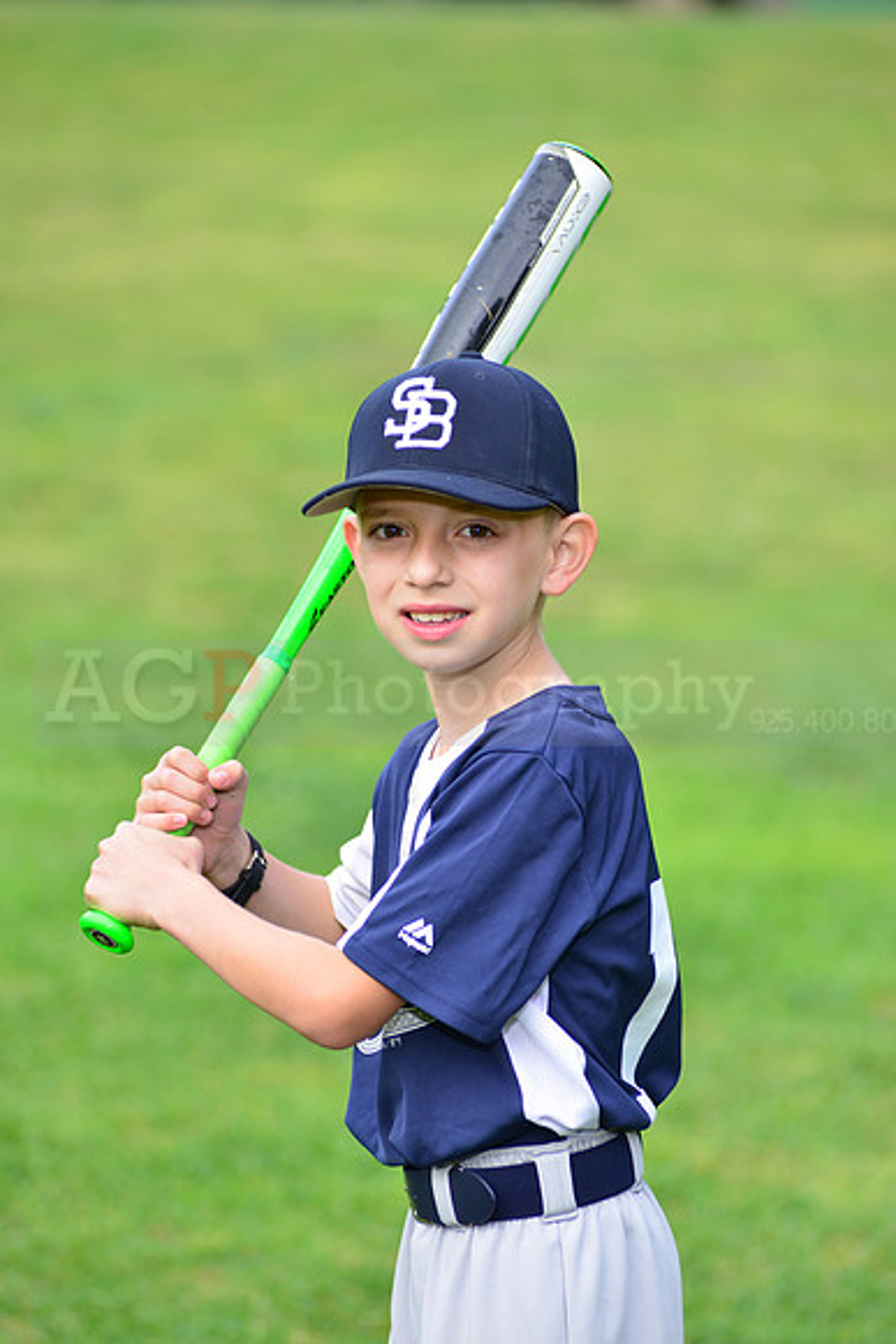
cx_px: 448
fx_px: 6902
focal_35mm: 185
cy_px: 672
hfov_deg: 7.4
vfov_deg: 11.1
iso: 320
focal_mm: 185
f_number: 5.6
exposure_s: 1/200
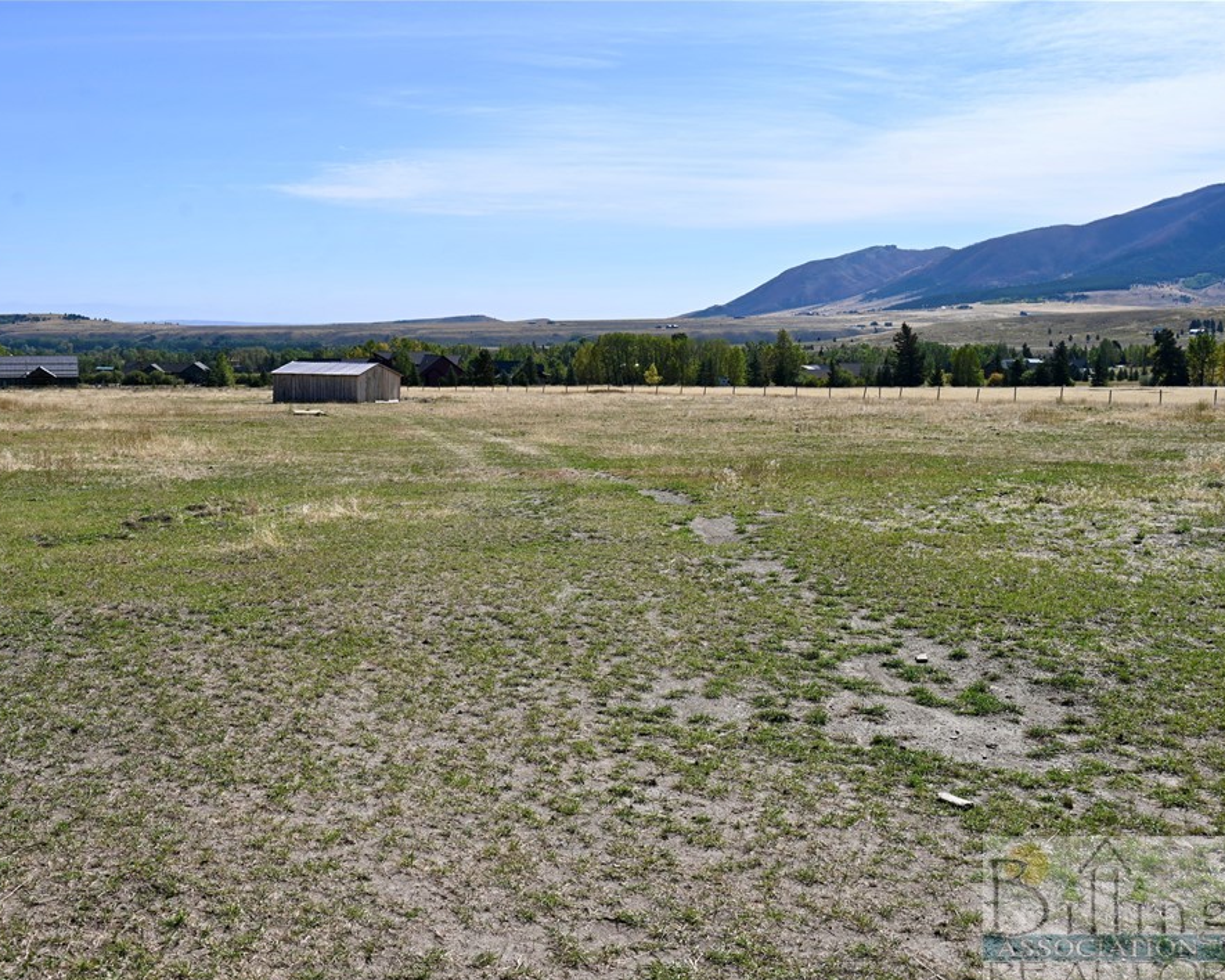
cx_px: 532
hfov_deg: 47.8
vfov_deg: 39.2
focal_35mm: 38
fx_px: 1378
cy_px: 500
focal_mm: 33
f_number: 8
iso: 100
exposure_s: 1/500
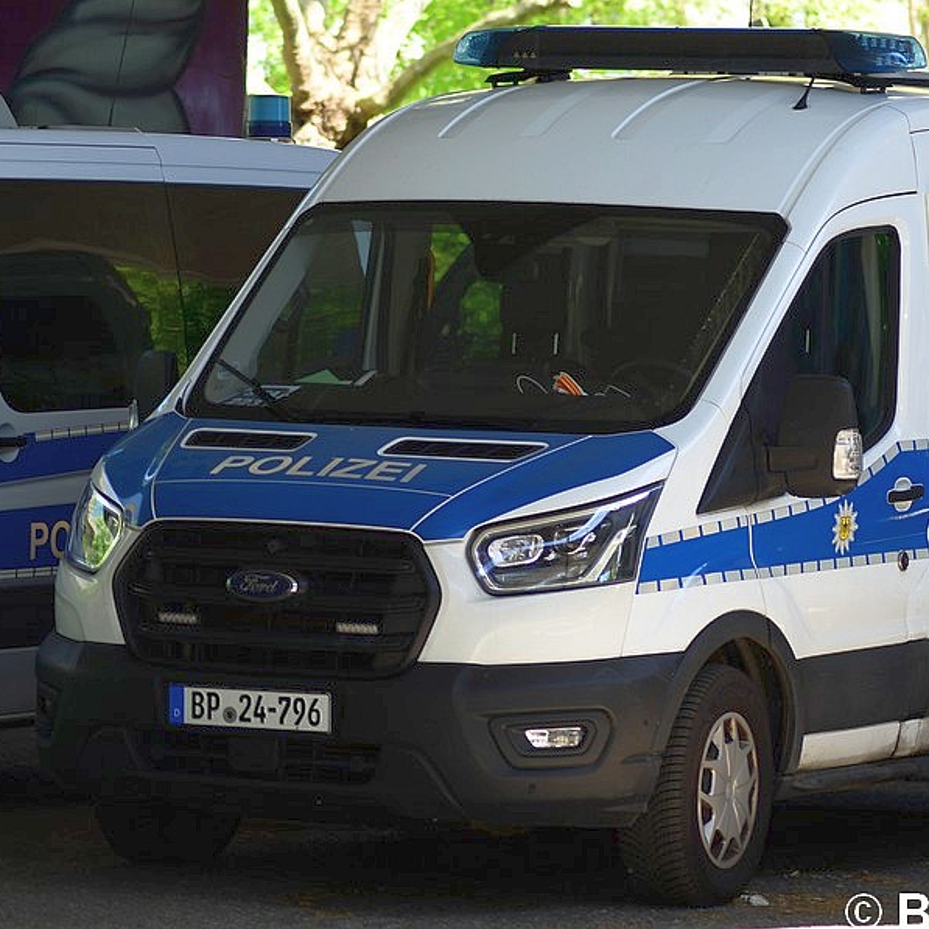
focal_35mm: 141
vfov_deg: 12.4
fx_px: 4281
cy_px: 464
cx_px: 677
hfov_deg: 12.4
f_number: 4.2
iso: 100
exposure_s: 1/80
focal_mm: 110
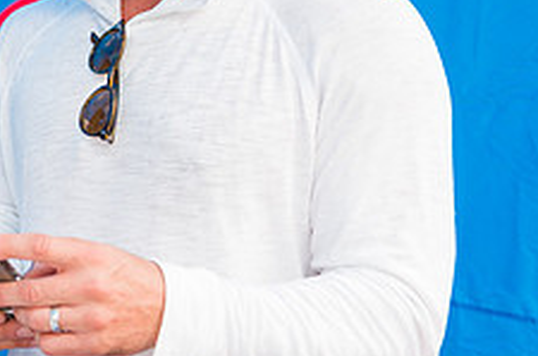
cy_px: 103
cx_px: -134
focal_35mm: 62
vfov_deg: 21.7
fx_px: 925
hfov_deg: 27.8
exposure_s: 1/250
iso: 320
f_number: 3.2
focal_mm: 24
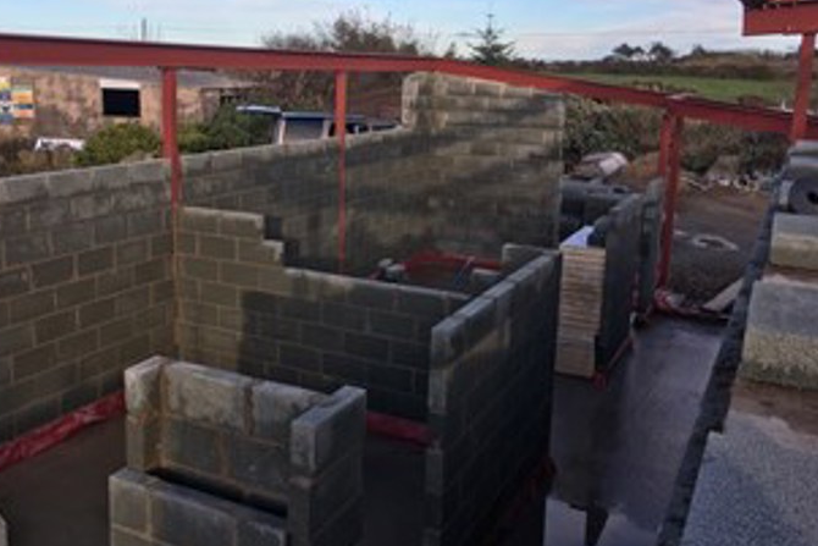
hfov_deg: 52.8
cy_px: 237
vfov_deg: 36.8
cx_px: 333
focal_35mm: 36
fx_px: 818
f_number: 2.2
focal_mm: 4.15
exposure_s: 1/545
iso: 25
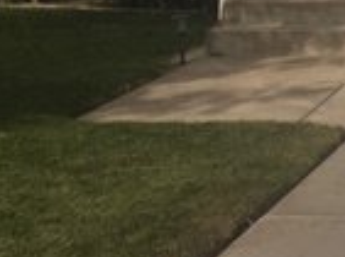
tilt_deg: +7.2
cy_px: -294
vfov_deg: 10.1
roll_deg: -0.9
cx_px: 661
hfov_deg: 13.2
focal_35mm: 132
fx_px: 1312
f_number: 2.2
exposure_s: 1/3846
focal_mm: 4.15
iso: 25
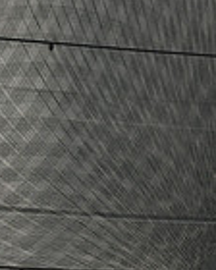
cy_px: 288
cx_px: 116
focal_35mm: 602
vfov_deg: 3.2
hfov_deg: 2.6
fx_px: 4811
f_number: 8
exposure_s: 1/800
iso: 320
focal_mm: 155
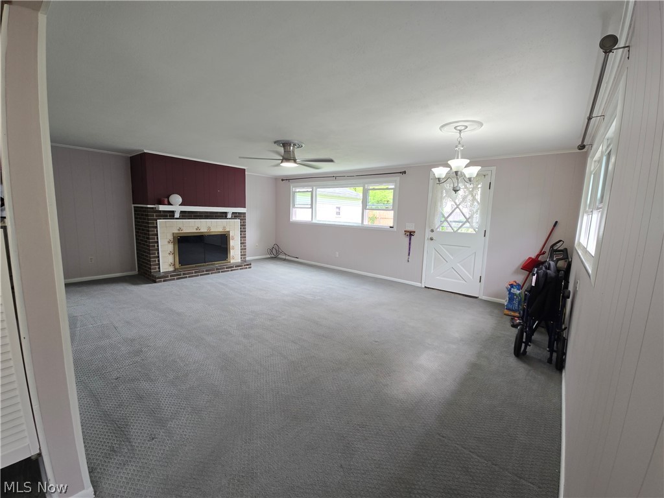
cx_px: 332
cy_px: 249
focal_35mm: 13
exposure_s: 1/60
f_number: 2.2
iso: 50
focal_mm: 2.2
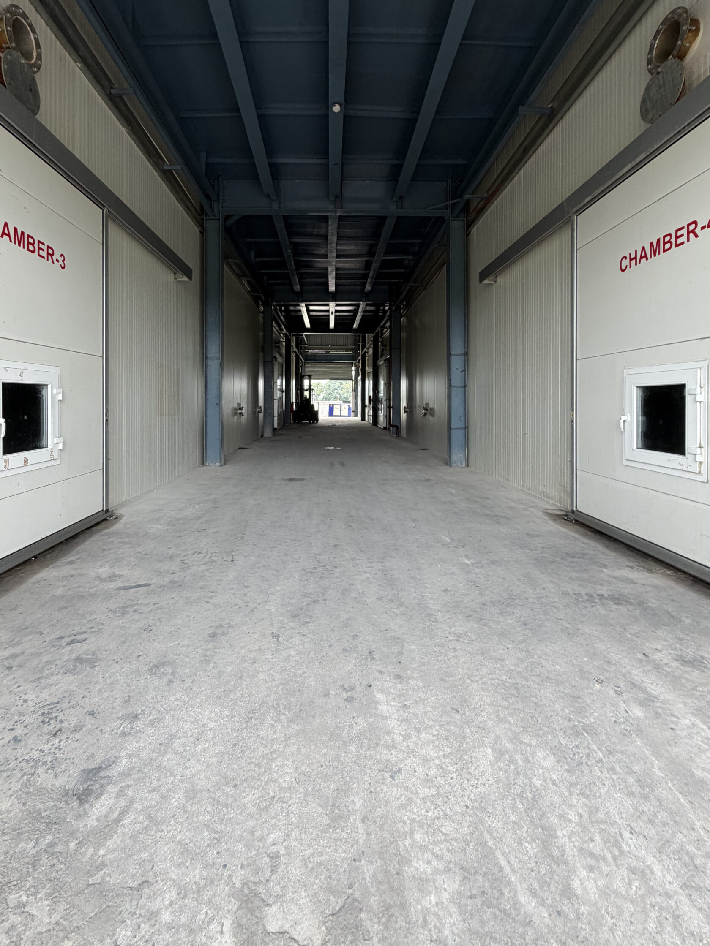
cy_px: 411
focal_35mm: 16
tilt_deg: +0.4
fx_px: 438
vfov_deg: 94.0
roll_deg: -0.8
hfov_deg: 78.0
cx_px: 335
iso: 125
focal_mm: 2.22
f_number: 2.2
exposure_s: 1/121
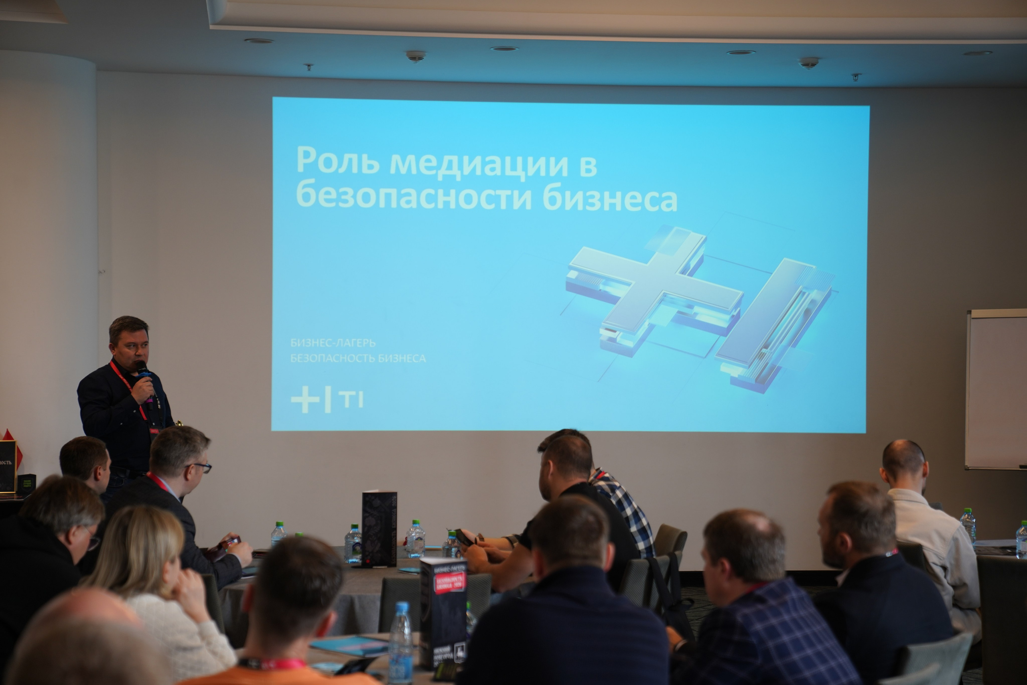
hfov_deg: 28.8
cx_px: 514
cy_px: 342
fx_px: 1997
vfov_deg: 19.5
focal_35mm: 70
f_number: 2.8
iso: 320
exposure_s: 1/60
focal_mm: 70
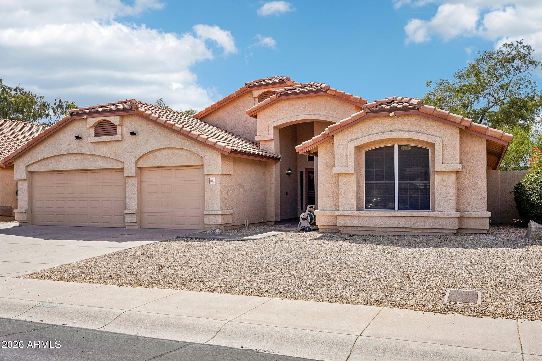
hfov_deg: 60.3
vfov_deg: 42.3
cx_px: 271
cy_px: 180
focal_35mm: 31
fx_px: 467
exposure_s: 1/800
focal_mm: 31
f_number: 8
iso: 400
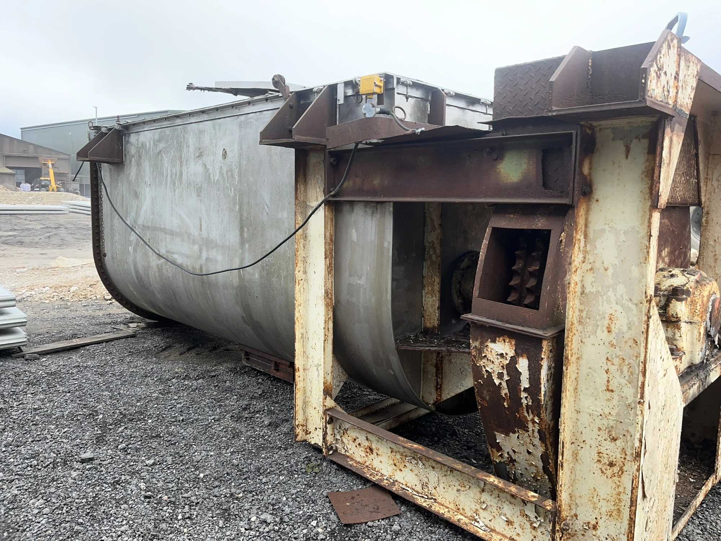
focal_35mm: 26
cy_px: 270
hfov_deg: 67.3
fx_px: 542
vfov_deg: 53.1
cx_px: 360
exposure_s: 1/419
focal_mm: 5.1
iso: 50
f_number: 1.6
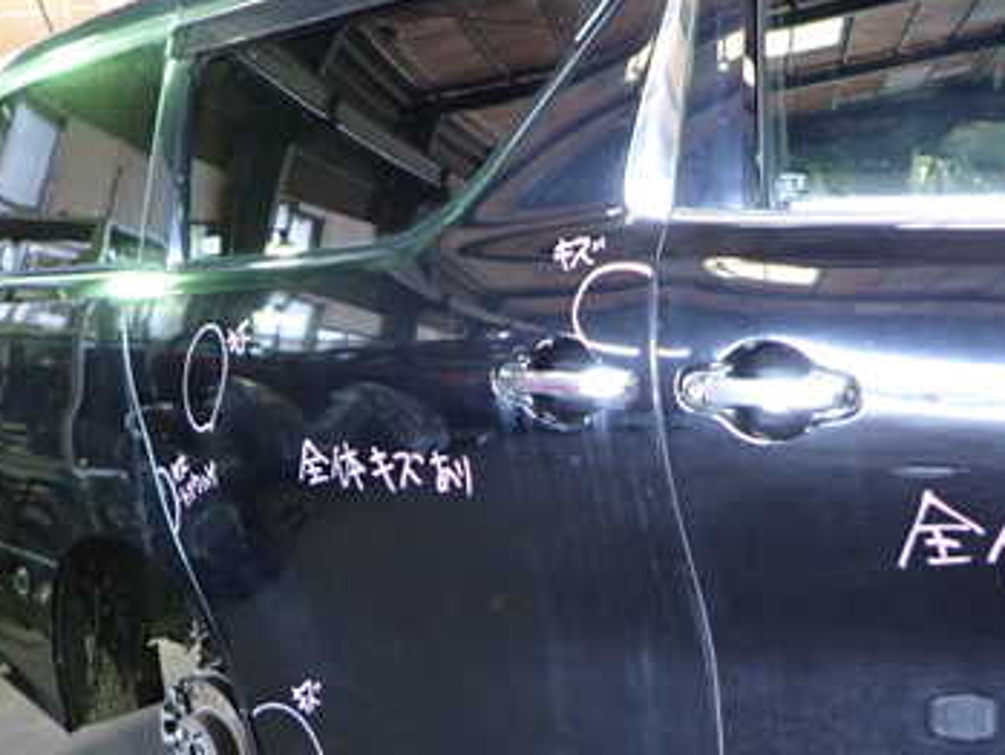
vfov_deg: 33.6
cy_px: 389
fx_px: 1249
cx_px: 475
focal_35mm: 43
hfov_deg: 43.8
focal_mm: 4.5
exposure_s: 1/30
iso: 400
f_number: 2
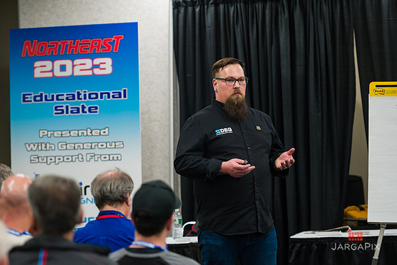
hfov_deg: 15.2
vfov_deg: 10.1
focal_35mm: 135
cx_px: 198
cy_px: 132
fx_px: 1488
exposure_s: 1/500
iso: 1600
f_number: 3.2
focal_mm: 135
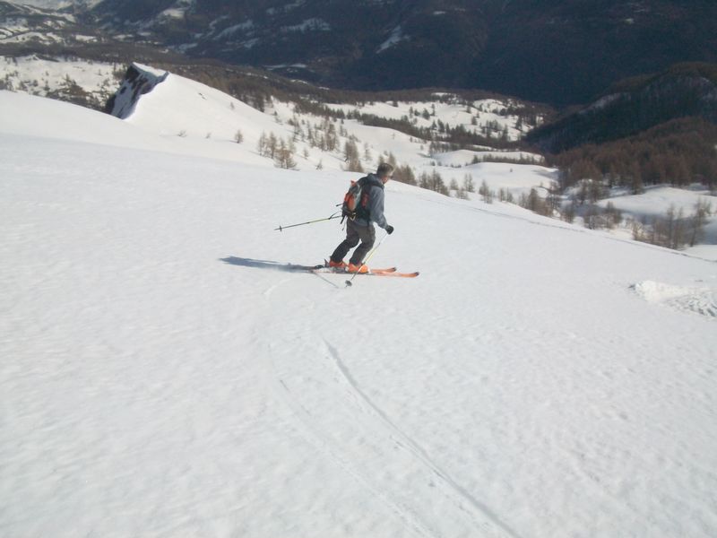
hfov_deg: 54.0
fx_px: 704
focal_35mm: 34
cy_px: 269
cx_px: 358
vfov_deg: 41.8
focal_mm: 5.7
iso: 80
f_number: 5.5
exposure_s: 1/1401
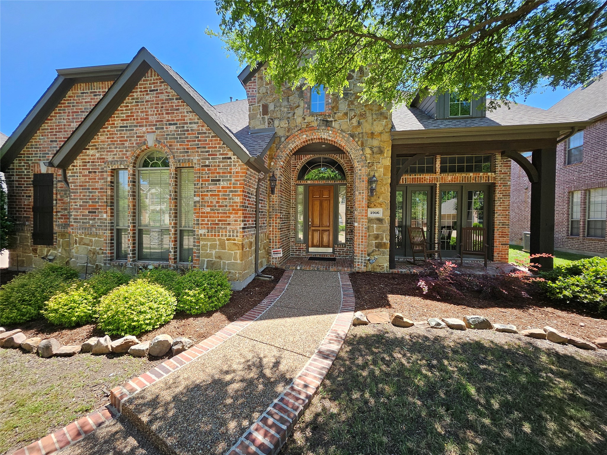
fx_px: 228
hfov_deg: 106.2
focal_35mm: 13
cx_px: 304
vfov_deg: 89.9
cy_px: 228
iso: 32
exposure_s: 1/313
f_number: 2.2
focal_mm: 1.74
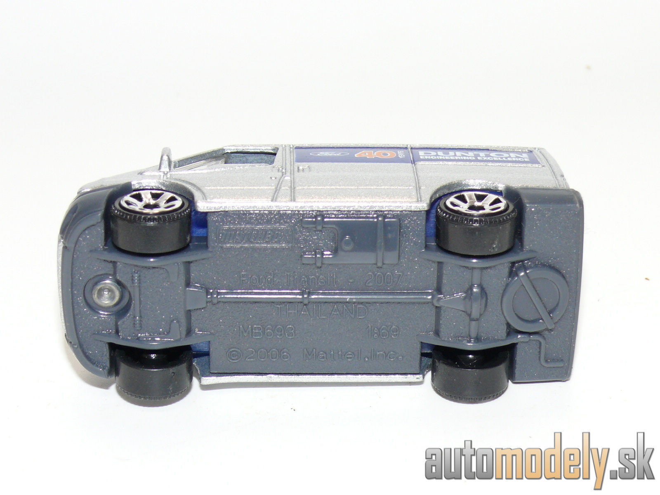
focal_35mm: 97
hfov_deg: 20.2
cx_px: 330
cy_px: 248
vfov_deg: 15.2
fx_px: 1849
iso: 100
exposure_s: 1/30
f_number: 4
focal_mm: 13.1
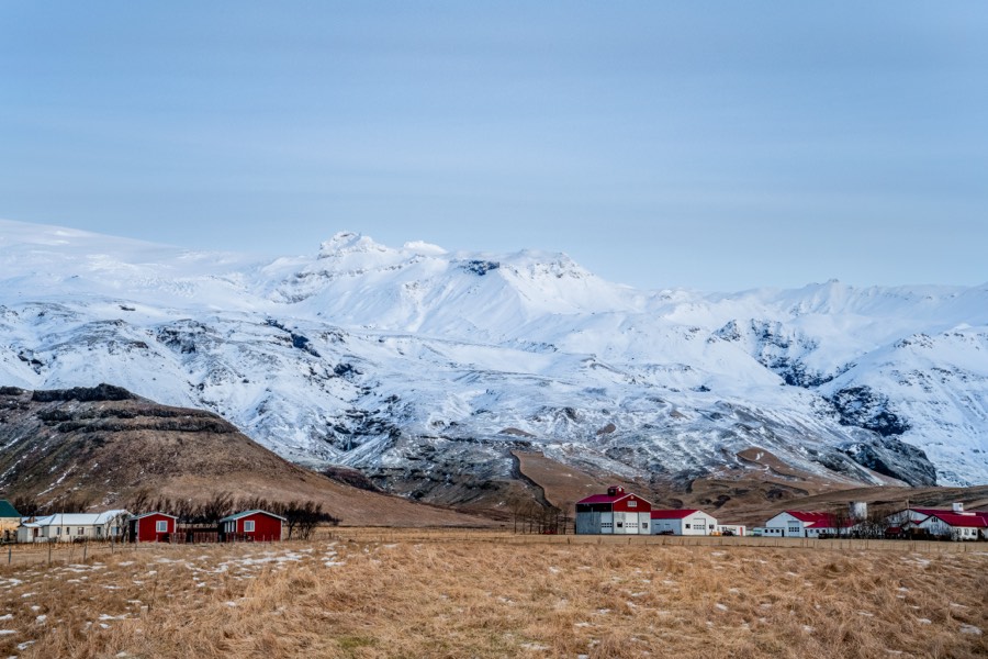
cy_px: 330
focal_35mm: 70
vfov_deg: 19.5
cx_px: 494
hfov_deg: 28.8
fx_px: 1921
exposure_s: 1/125
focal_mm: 70
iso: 800
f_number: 14
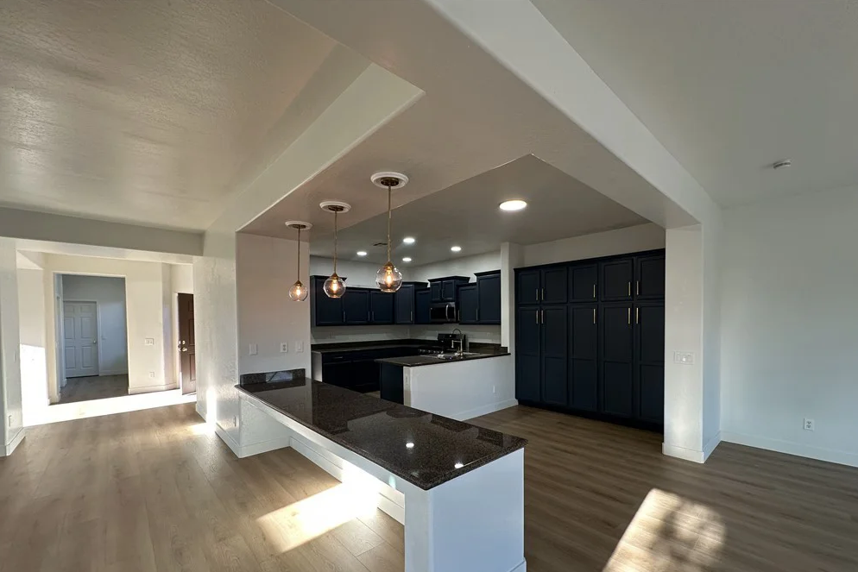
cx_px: 438
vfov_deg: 76.9
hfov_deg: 100.4
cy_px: 329
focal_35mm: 15
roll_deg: -0.2
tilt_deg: -1.3
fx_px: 358
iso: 200
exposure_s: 1/120
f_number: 2.2
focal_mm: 2.22
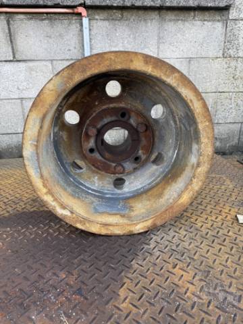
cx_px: 122
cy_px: 162
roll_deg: +0.5
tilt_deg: -19.4
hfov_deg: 56.8
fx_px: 225
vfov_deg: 71.6
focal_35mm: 24
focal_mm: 6.76
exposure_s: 1/121
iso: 64
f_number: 1.78
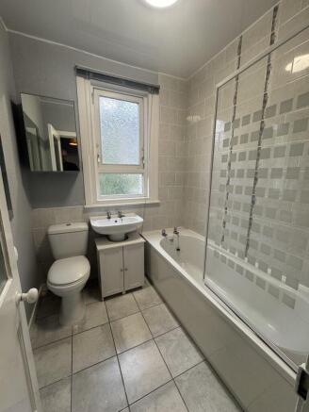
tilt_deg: -9.4
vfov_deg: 102.0
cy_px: 206
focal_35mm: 14
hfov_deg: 85.7
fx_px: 167
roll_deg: +0.2
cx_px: 154
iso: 125
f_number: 2.2
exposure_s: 1/100
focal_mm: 2.22
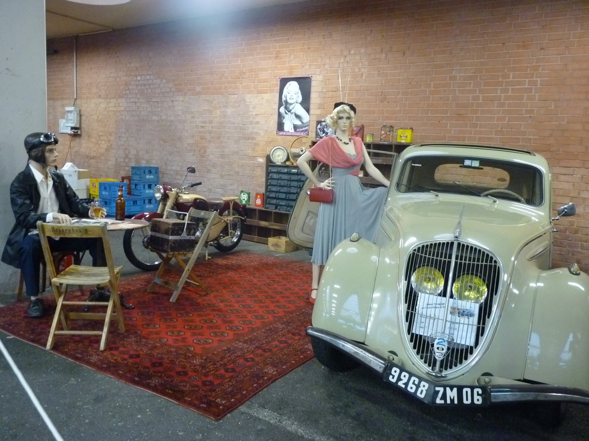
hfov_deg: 65.3
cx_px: 294
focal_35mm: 27
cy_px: 220
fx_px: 459
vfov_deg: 51.4
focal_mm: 4.8
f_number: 2.8
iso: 640
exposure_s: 1/15
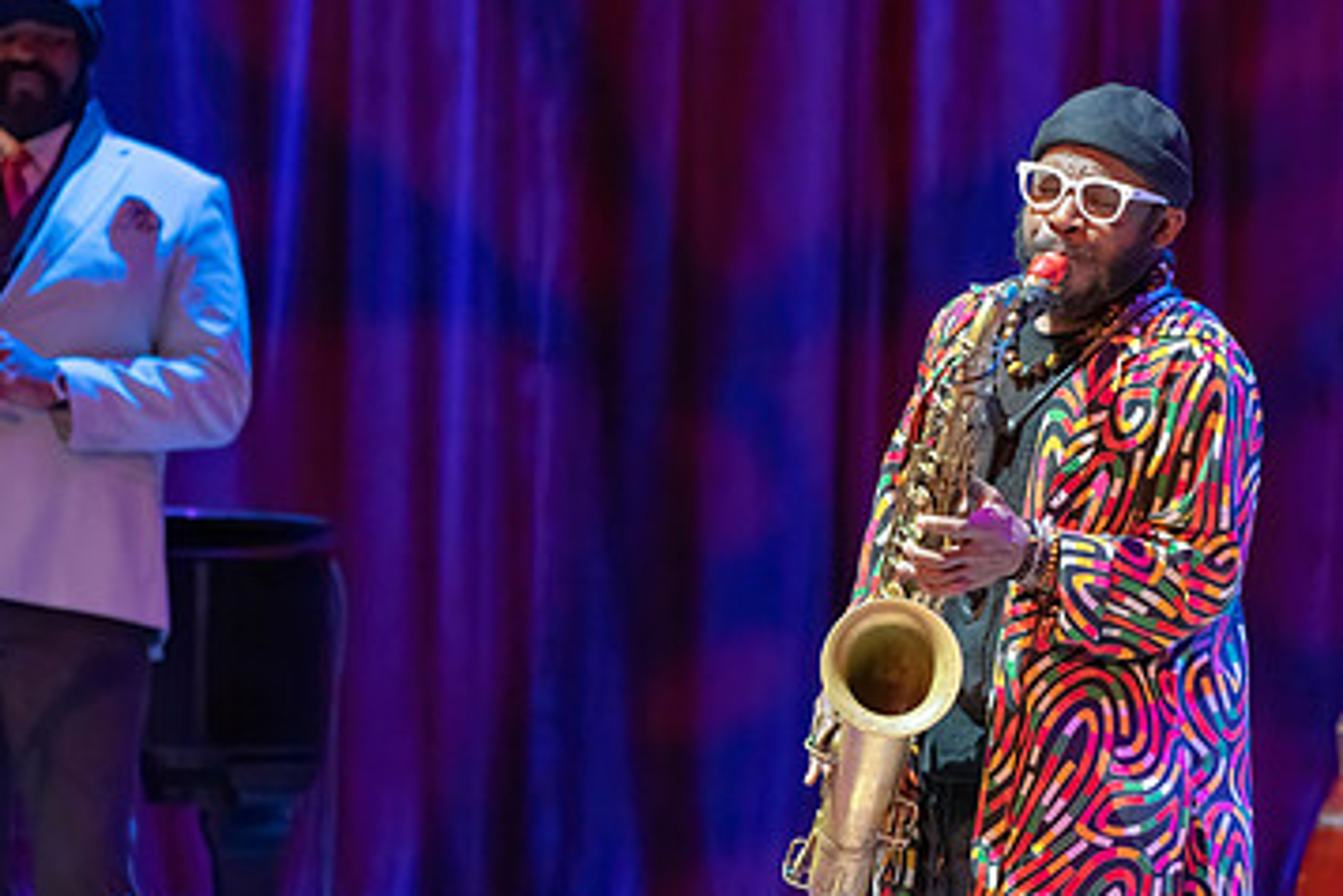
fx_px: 13019
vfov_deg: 3.9
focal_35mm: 349
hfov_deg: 5.9
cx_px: 865
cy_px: 589
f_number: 5.6
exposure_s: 1/320
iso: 6400
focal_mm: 215
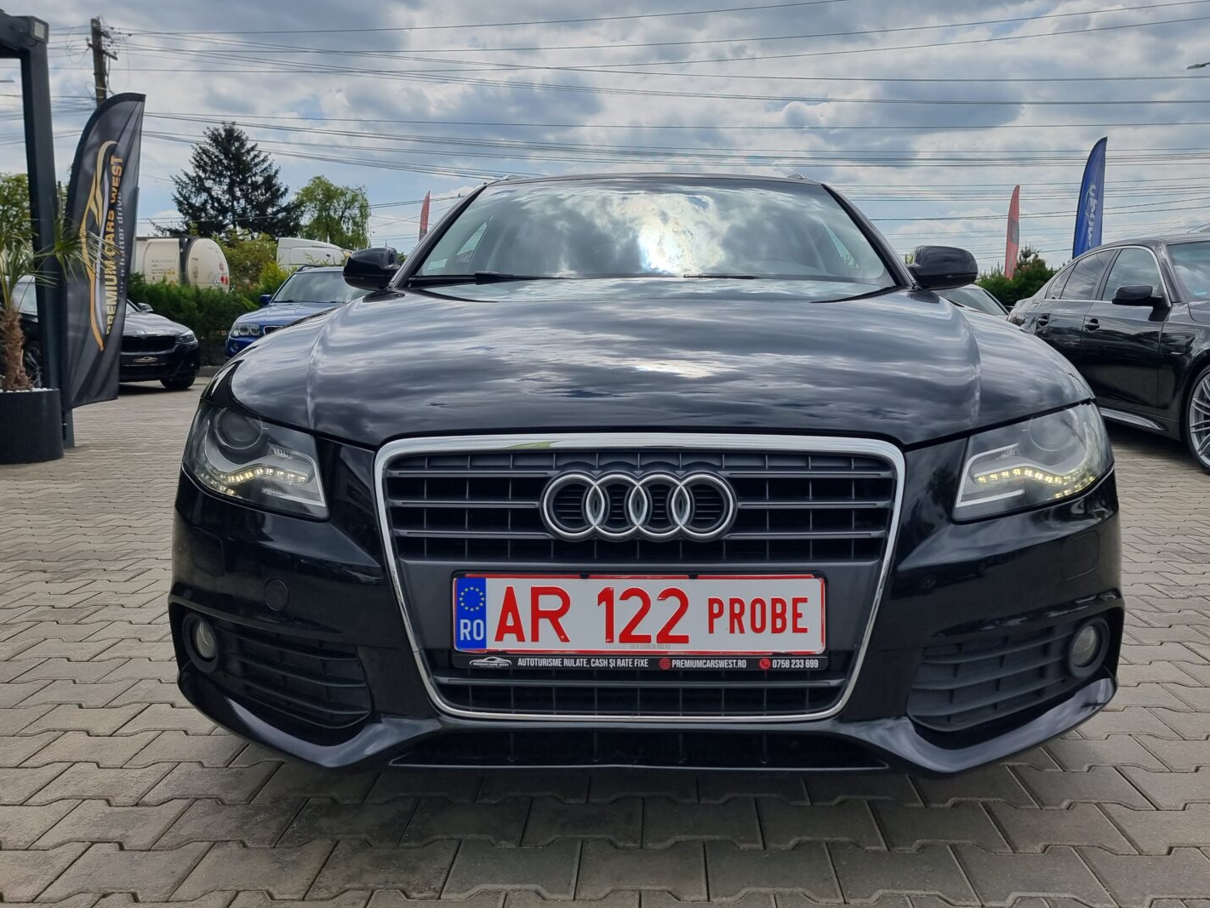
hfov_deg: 65.2
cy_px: 409
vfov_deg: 51.3
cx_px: 652
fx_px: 944
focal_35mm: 27
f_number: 1.8
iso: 50
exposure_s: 1/1248
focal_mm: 6.7
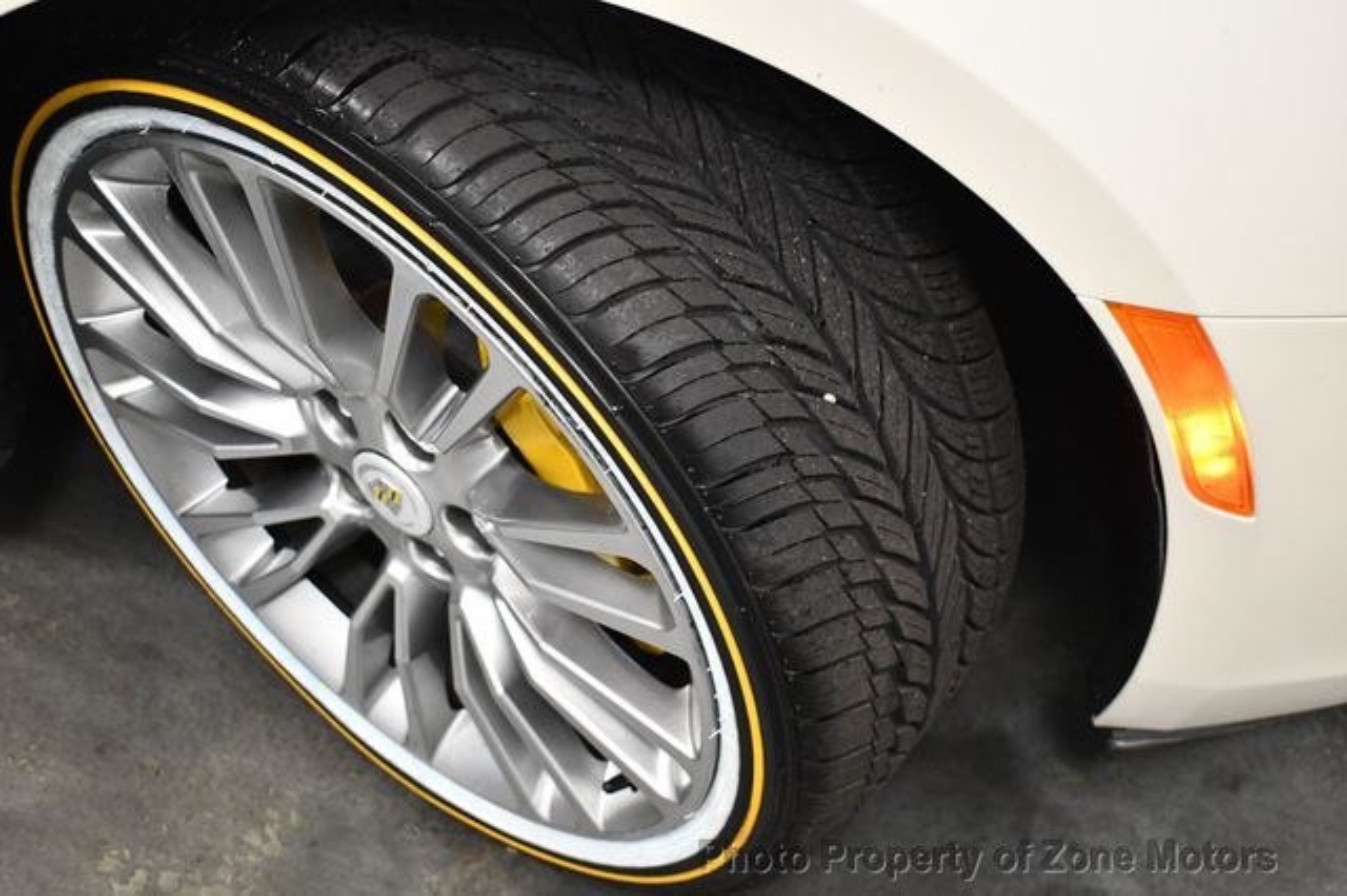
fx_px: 1720
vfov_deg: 29.2
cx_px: 674
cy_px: 448
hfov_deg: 42.8
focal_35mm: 46
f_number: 4.2
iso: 2200
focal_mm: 31
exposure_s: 1/125
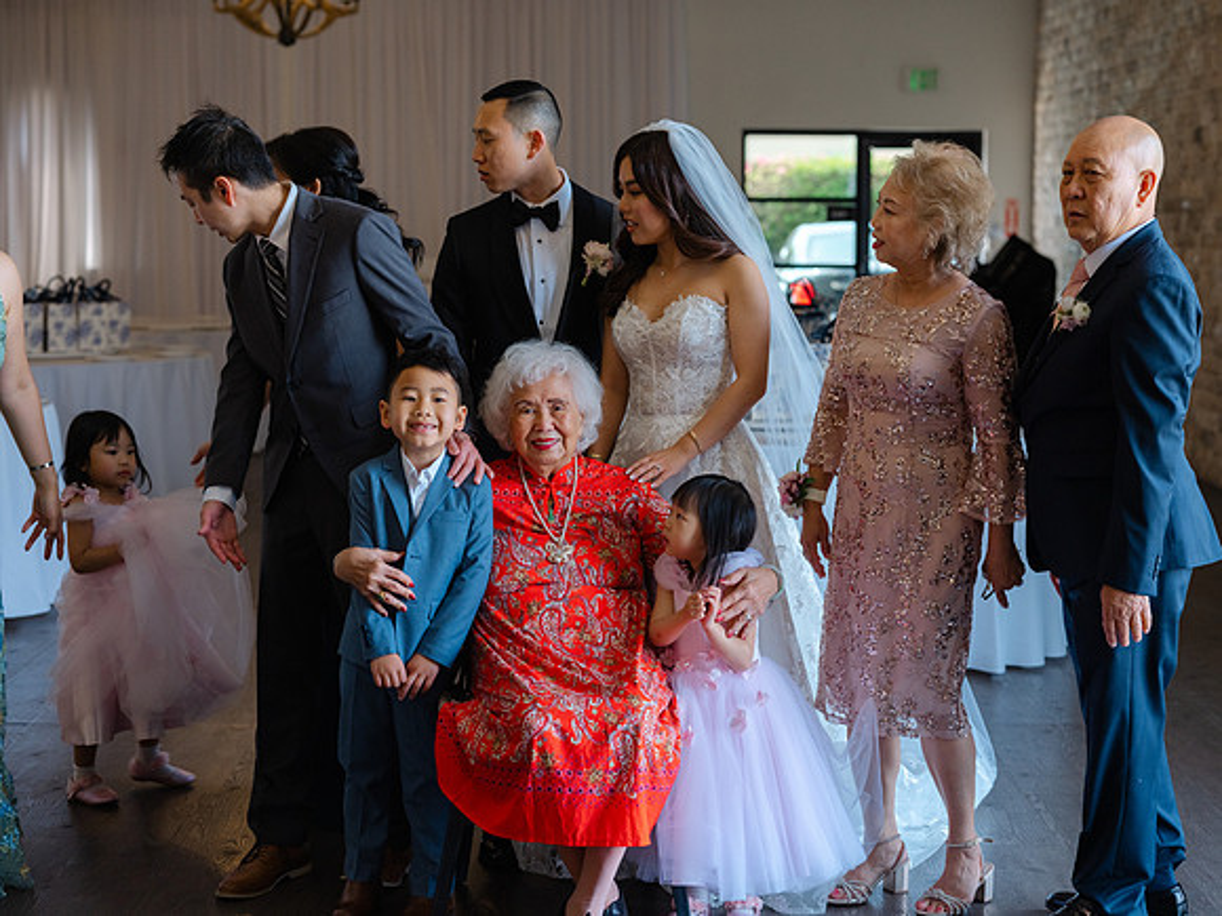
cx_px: 618
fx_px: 2283
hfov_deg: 30.0
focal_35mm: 65
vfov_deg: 22.7
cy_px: 458
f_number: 4
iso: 800
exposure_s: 1/200
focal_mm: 80
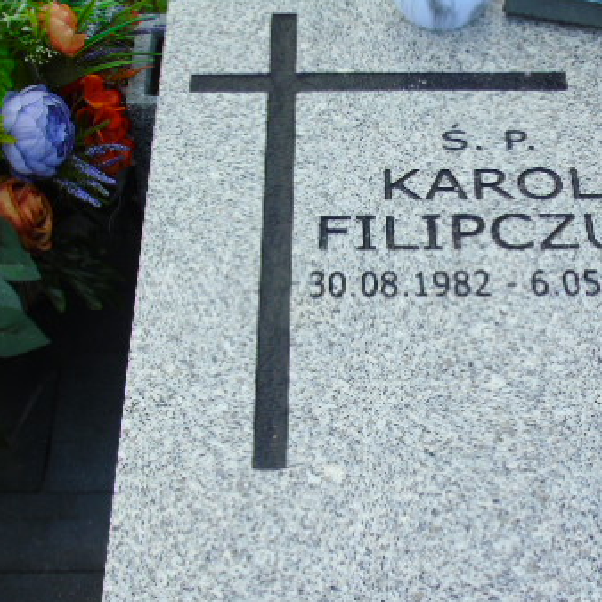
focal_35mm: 77
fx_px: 1515
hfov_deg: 22.4
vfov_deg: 22.3
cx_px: 388
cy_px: 424
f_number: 4.1
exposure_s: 1/160
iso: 80
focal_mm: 8.2
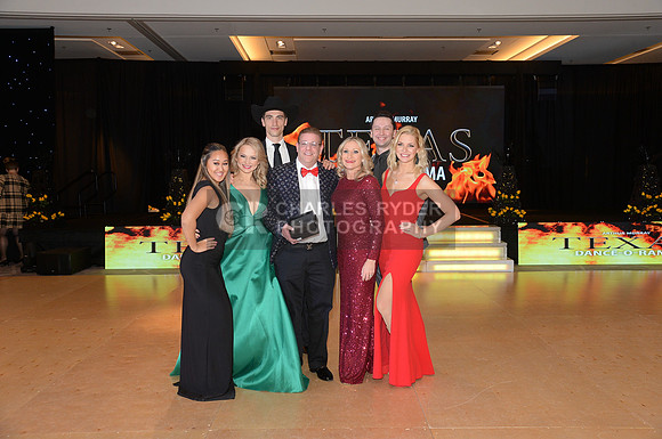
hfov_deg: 58.8
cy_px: 220
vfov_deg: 41.0
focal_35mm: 32
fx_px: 588
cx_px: 331
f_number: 6.3
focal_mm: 32
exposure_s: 1/250
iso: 1600
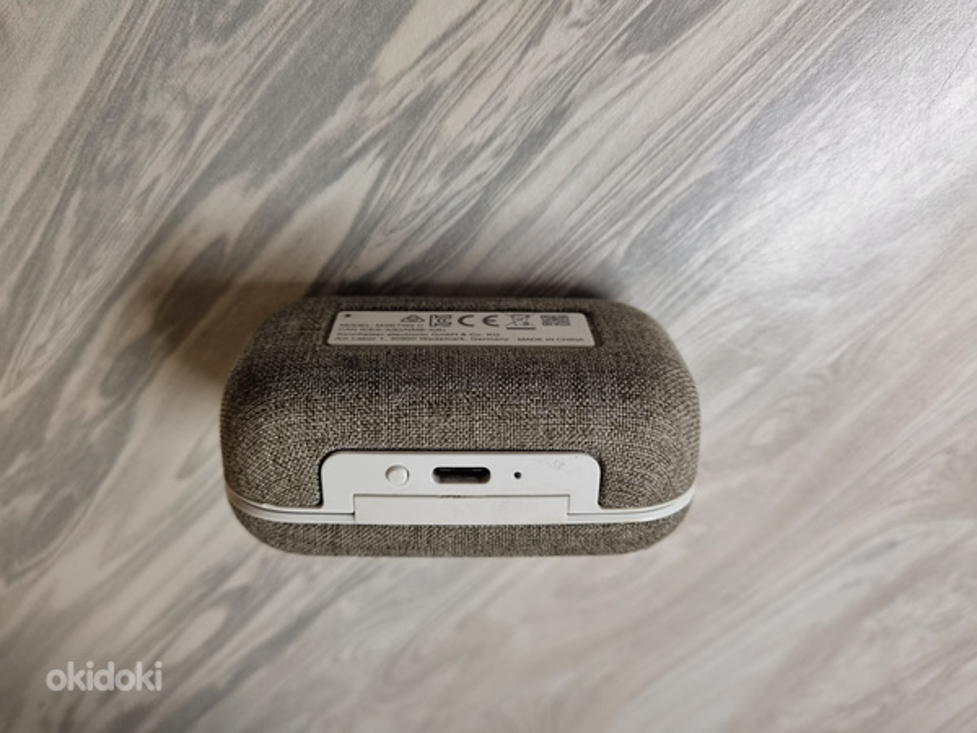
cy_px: 366
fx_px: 734
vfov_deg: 53.1
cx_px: 488
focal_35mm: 26
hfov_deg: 67.3
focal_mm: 5.4
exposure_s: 1/100
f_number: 1.8
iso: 160
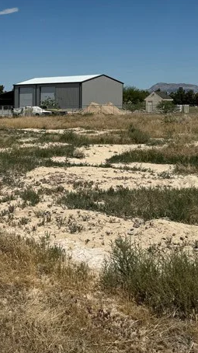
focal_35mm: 59
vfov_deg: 35.3
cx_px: -16
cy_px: 131
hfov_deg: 19.5
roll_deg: -0.8
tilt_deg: -3.6
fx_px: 551
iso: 80
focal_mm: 6.76
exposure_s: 1/12346
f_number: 1.78
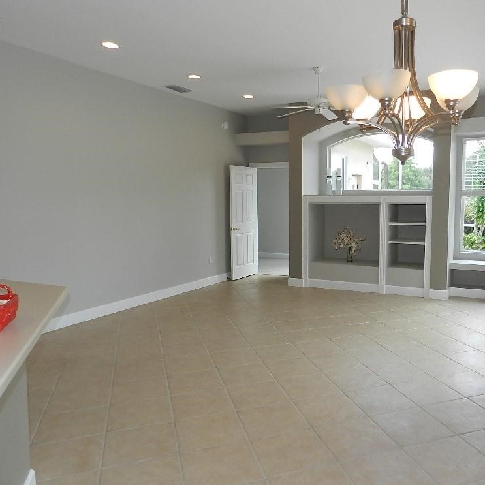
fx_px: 444
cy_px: 239
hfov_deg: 56.3
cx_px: 314
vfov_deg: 57.3
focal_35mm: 28
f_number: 3.4
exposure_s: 1/60
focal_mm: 4
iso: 160
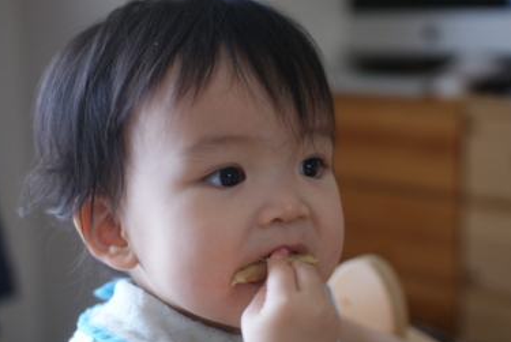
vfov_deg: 21.6
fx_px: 895
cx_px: 257
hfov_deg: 31.9
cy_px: 196
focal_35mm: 63
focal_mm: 30
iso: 400
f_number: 2
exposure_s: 1/80
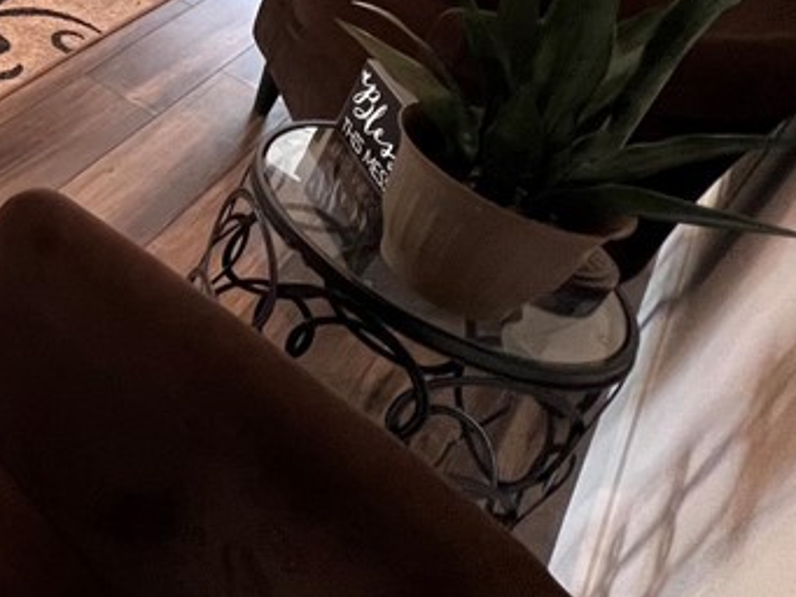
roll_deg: -6.8
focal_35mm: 39
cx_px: -324
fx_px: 897
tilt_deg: -24.9
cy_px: -166
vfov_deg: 29.9
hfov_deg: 31.4
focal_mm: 1.57
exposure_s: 1/60
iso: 160
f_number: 1.8
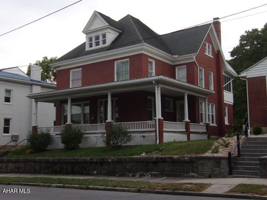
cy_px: 100
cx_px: 134
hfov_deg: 44.8
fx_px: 324
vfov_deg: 34.3
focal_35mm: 42
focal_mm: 7.6
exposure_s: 1/100
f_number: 3.7
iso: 80
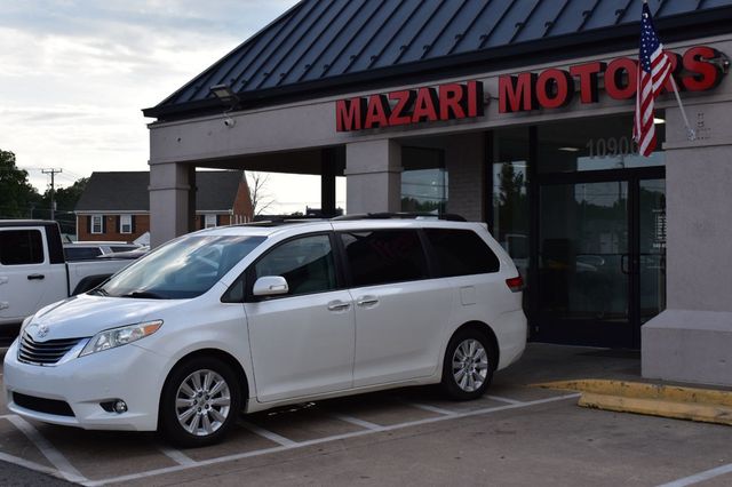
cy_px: 244
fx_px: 1067
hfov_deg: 37.9
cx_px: 366
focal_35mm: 52
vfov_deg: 25.7
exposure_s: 1/400
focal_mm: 35
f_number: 11
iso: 400
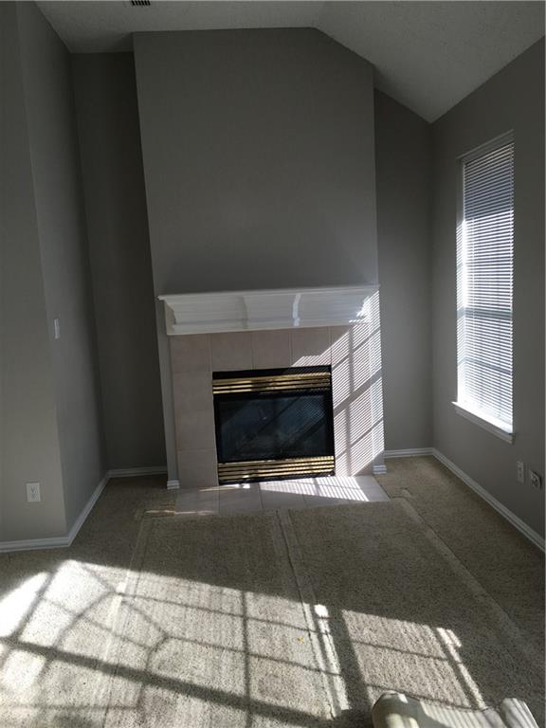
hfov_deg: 48.2
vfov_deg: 61.7
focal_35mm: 29
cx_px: 273
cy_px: 364
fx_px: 610
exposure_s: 1/123
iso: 25
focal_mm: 4.15
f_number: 2.2
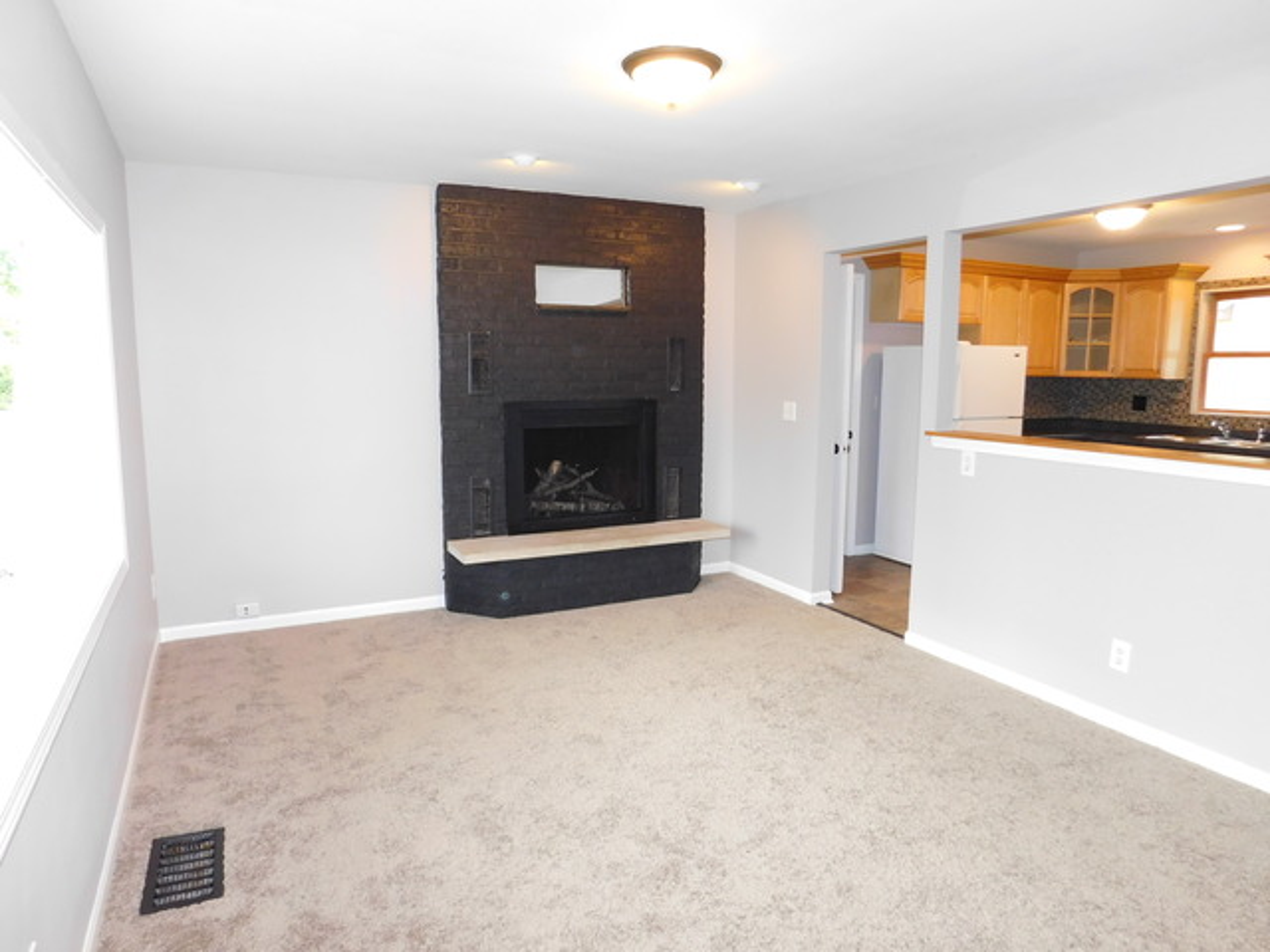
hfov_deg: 73.9
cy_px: 476
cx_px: 635
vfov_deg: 58.9
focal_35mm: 23
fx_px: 844
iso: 280
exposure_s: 1/30
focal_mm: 4
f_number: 3
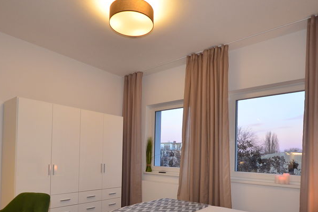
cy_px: 151
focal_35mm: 24
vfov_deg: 51.6
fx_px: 212
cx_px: 146
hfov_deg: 73.6
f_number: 4
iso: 800
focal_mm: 10
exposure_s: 1/60
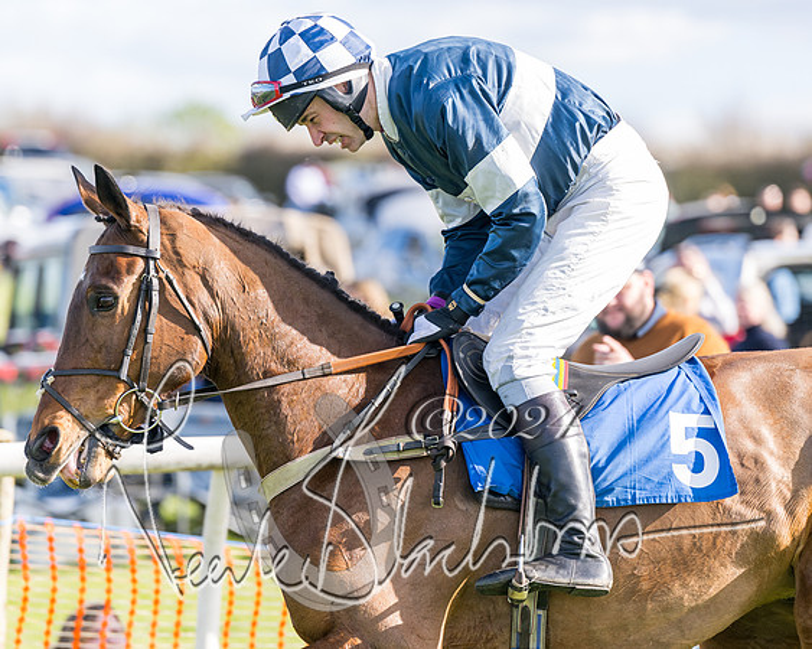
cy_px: 328
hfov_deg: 7.4
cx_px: 447
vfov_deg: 5.9
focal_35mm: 261
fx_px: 6261
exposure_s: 1/1250
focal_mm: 200
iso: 400
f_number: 4
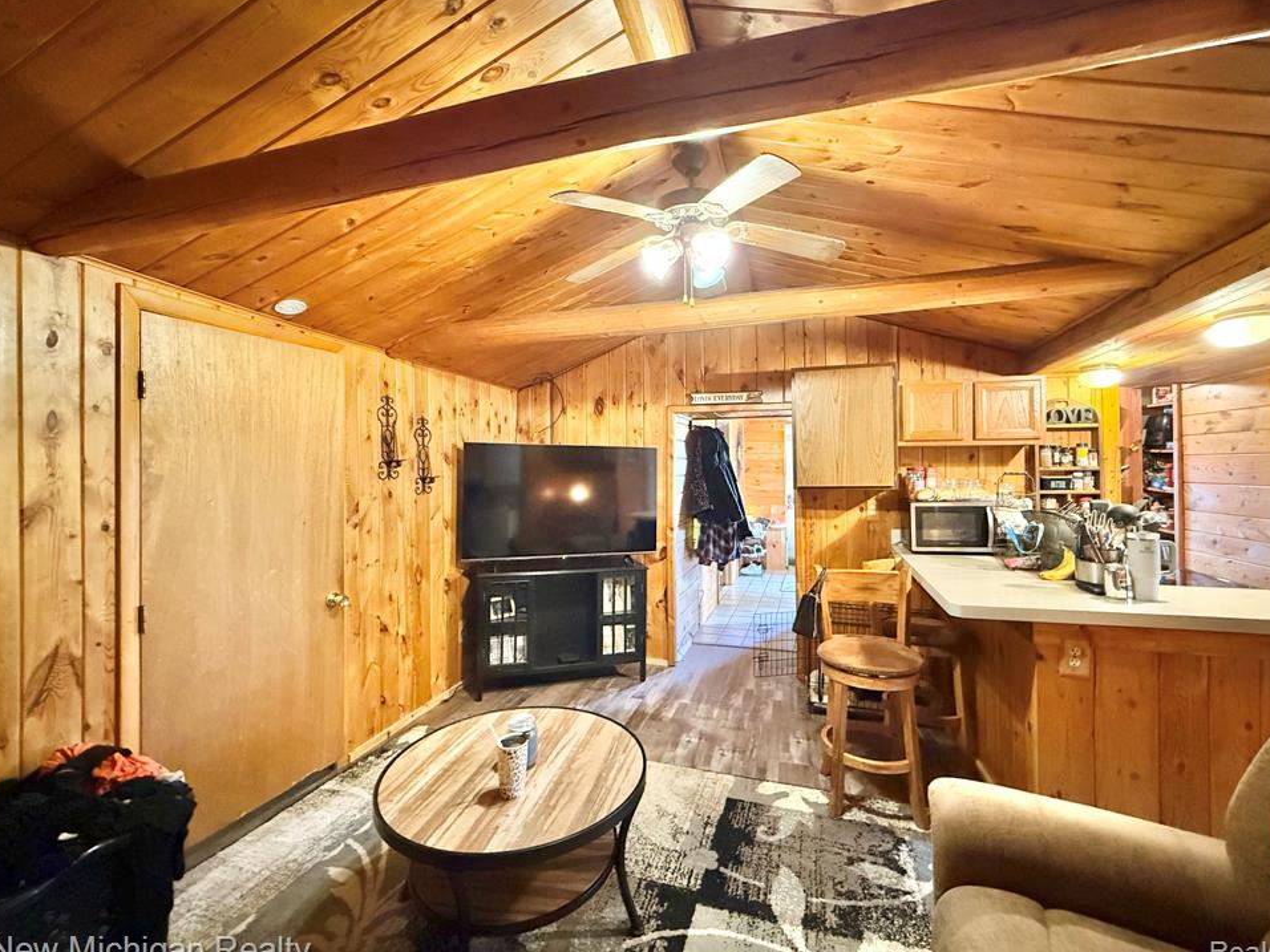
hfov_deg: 98.1
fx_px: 550
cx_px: 664
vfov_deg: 81.7
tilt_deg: +1.4
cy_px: 463
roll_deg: +0.3
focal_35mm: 15
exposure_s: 1/40
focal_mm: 2.22
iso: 1250
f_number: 2.2
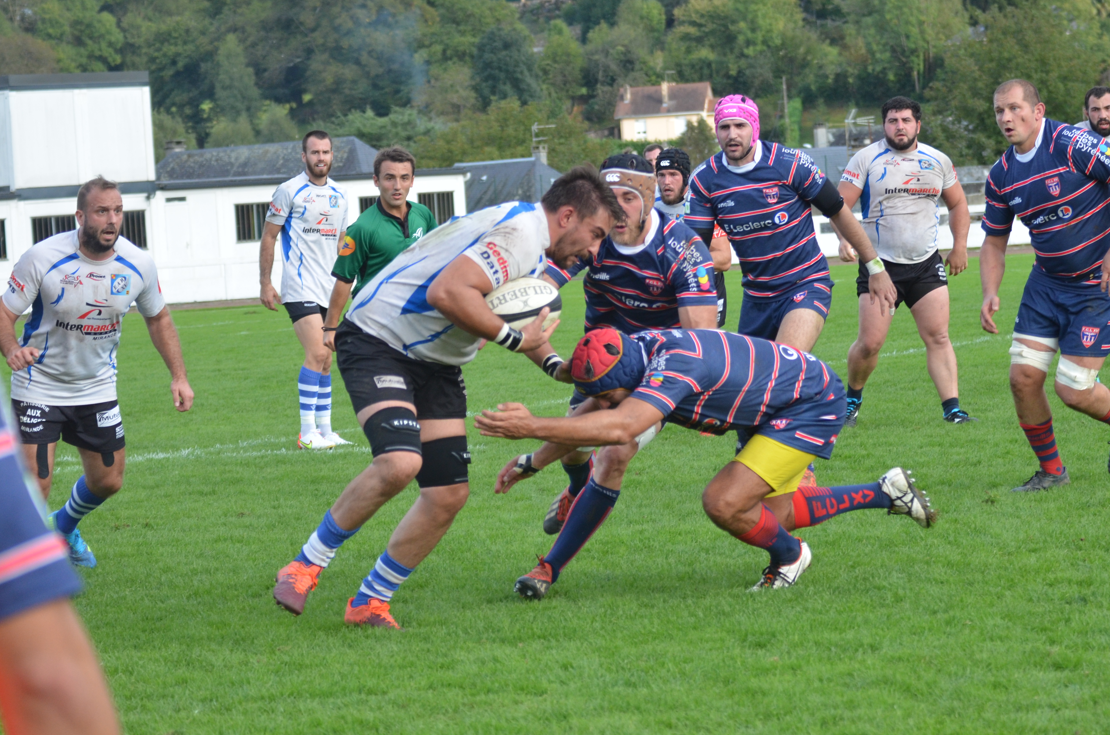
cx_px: 692
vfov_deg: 10.4
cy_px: 341
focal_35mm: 131
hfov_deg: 15.7
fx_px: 4031
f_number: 4
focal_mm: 70
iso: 640
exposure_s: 1/1000
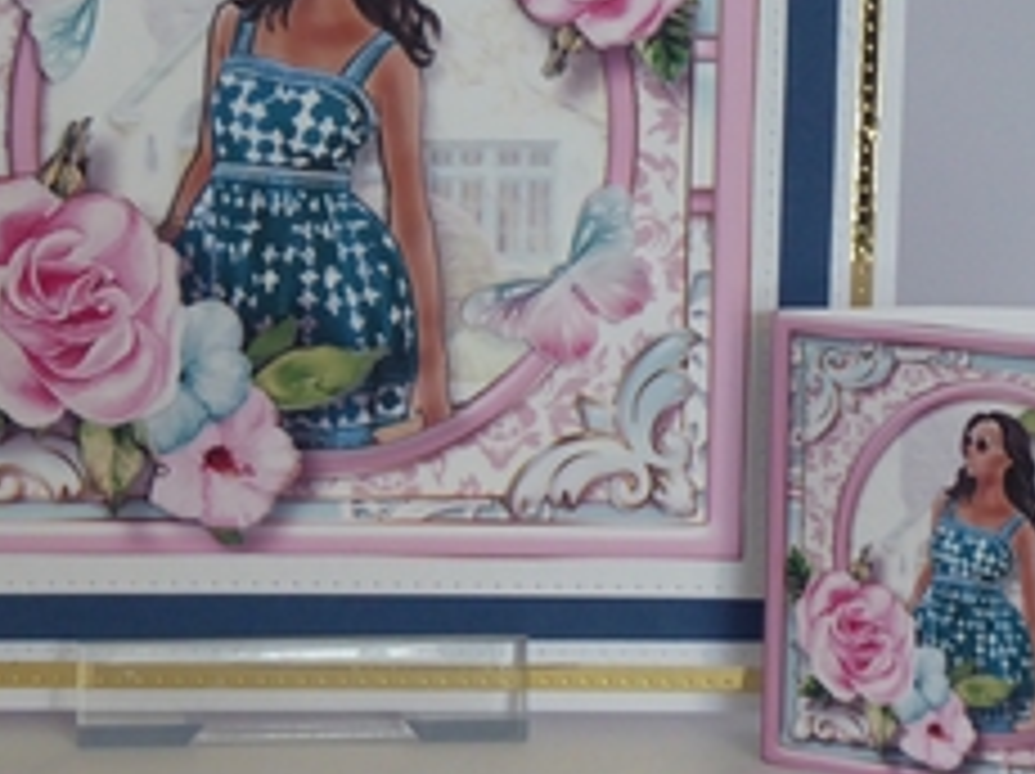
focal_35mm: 135
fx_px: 4032
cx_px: 450
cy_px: 106
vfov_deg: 10.9
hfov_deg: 14.6
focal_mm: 11.7
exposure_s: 1/40
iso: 400
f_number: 4.4
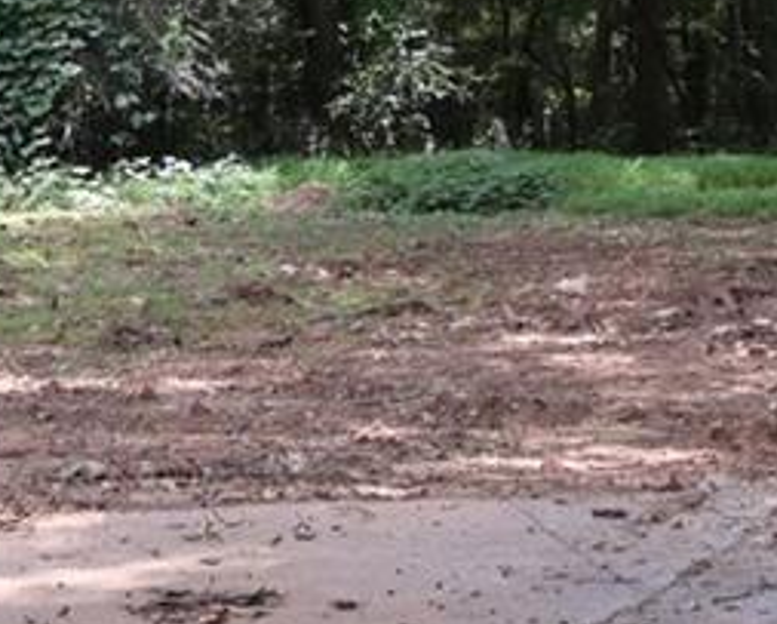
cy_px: -34
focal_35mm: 131
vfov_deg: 11.7
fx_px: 3014
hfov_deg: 14.6
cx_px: 150
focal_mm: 23
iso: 1000
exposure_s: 1/1250
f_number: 4.2
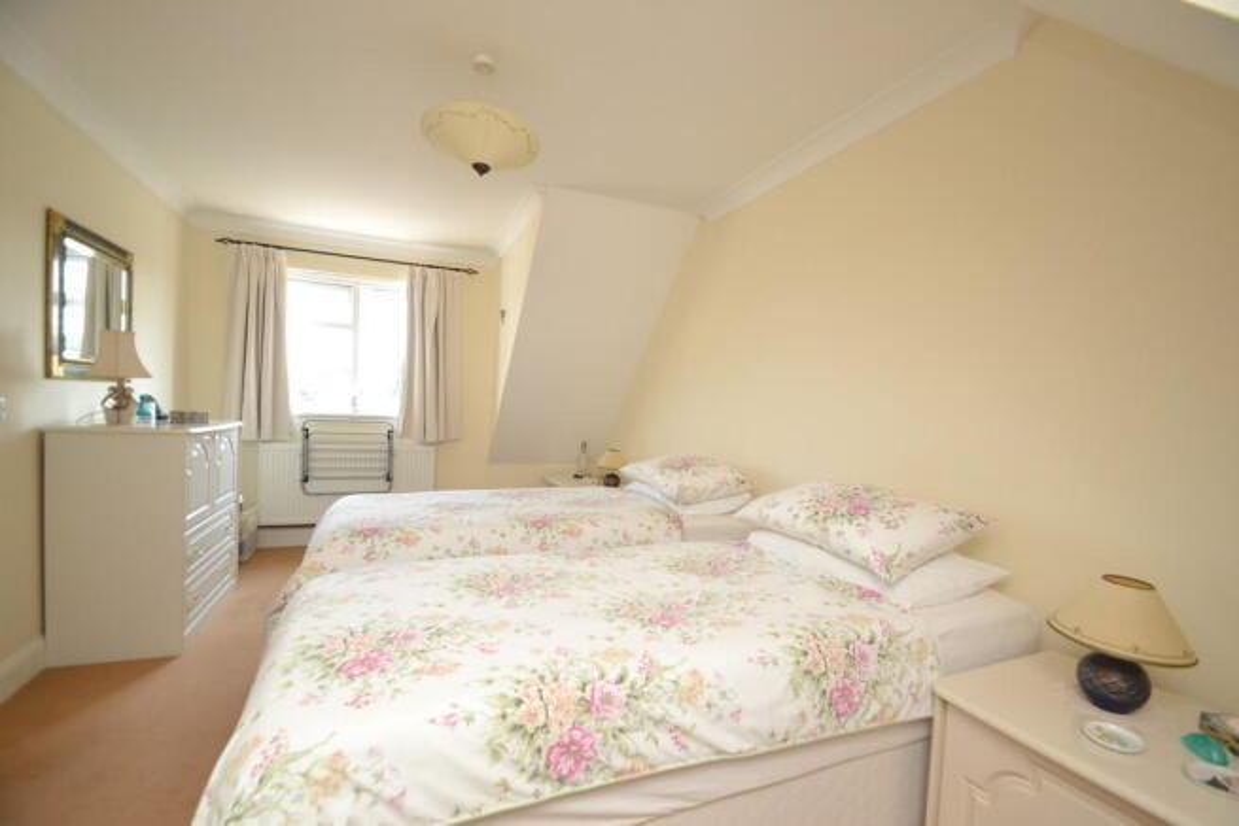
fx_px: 516
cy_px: 413
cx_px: 620
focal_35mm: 15
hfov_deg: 100.4
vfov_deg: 77.4
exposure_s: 1/80
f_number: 4.5
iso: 400
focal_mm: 10
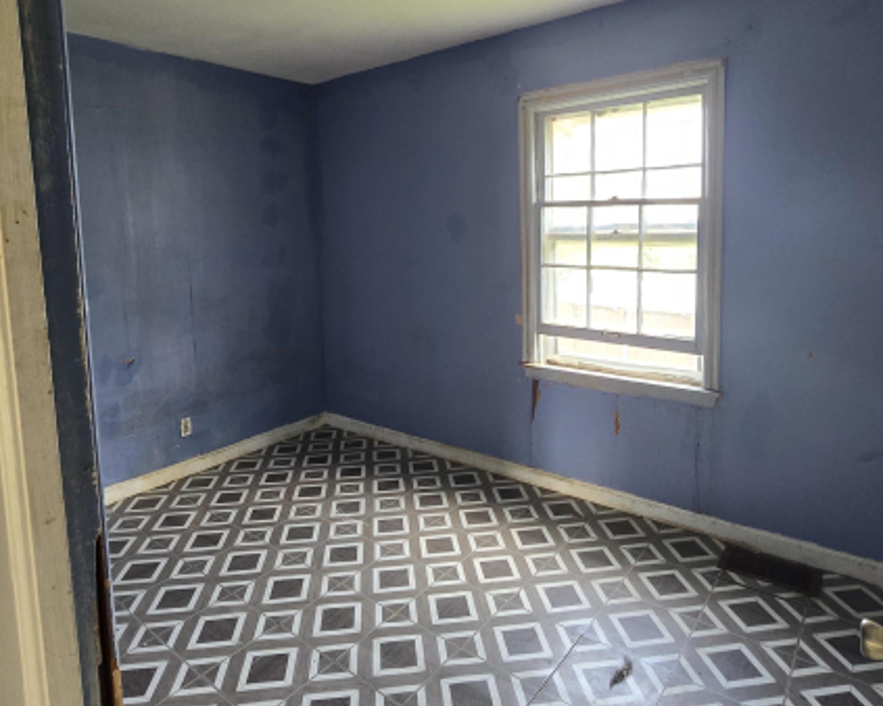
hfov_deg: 80.4
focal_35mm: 20
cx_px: 437
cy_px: 286
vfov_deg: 67.5
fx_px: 522
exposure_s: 1/100
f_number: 2.2
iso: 250
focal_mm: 2.2
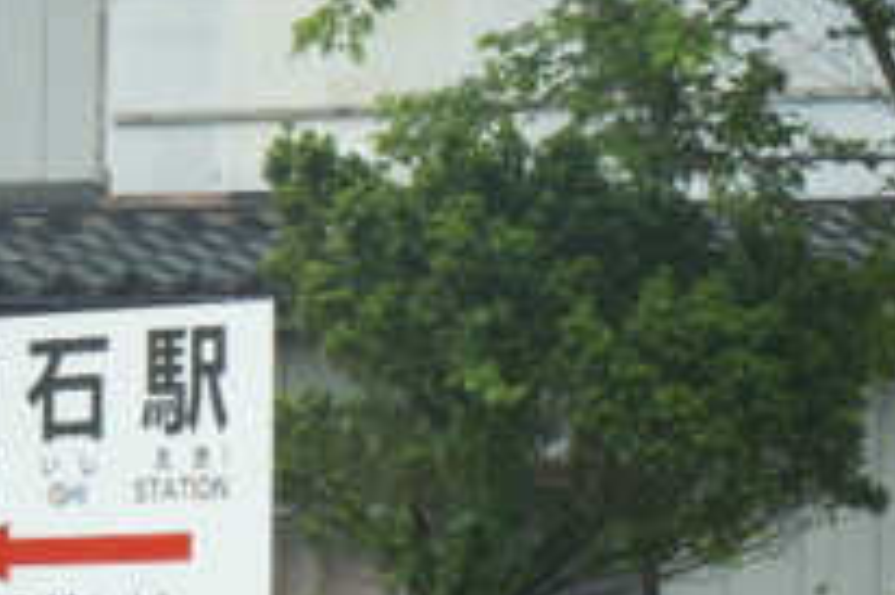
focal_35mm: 270
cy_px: 751
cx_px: 100
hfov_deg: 7.6
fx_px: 6707
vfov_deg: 5.1
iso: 200
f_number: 4.4
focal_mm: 16
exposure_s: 1/100
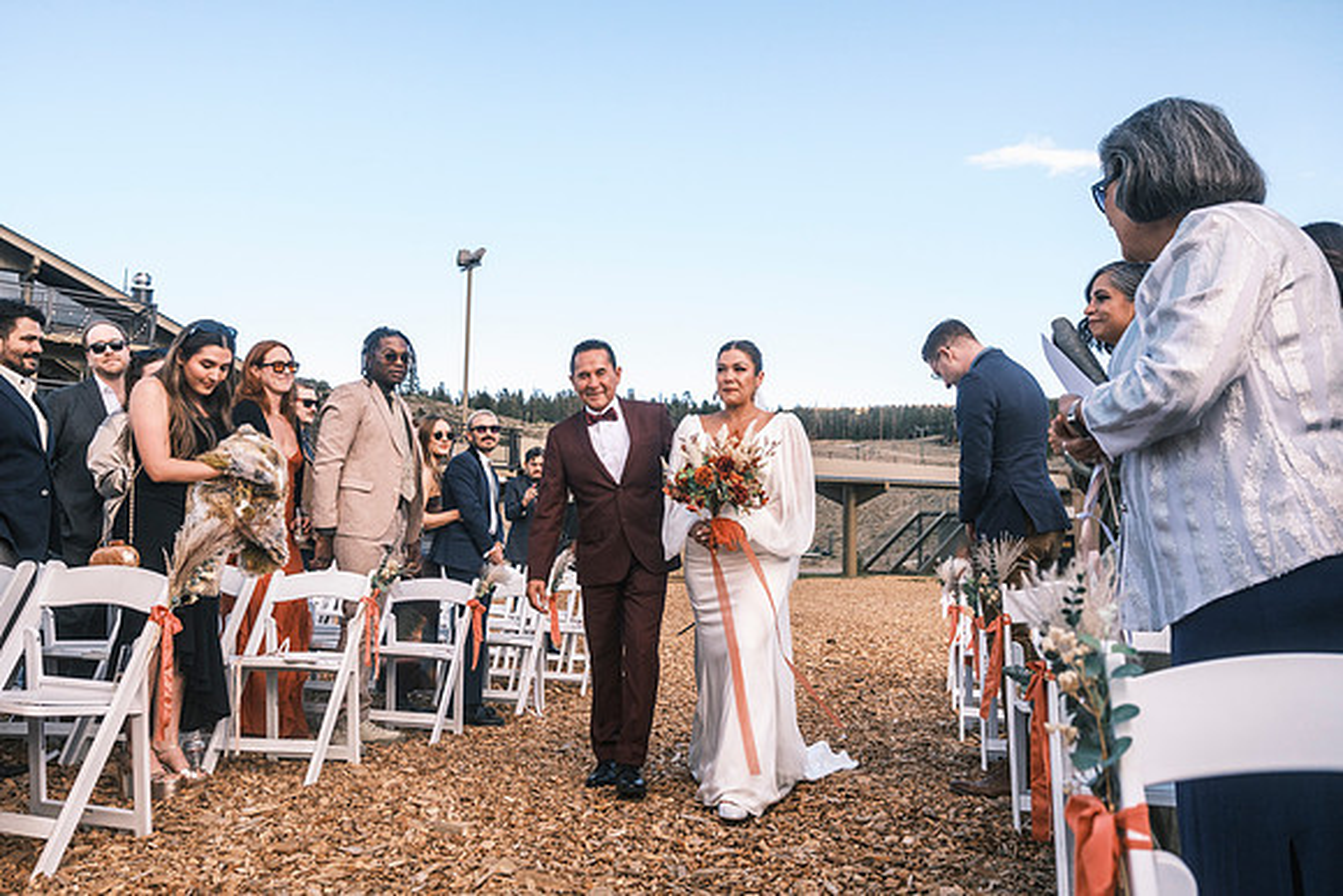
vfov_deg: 48.0
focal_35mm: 27
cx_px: 672
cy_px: 448
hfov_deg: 67.4
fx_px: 1007
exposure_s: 1/2700
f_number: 2.8
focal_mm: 18
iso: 400
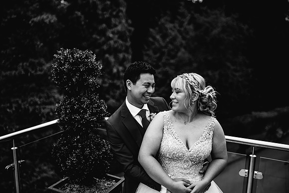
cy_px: 96
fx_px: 281
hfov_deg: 54.4
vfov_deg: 37.9
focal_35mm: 35
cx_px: 144
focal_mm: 35
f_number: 1.4
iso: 100
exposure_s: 1/250
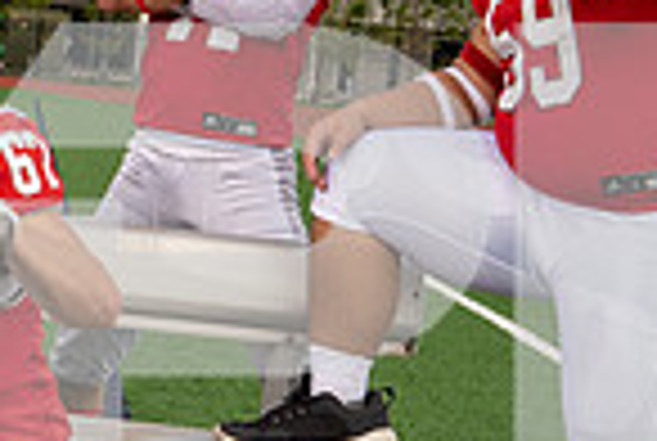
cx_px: -112
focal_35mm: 111
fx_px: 2030
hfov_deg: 17.6
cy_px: 263
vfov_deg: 12.4
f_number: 8
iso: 200
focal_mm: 28
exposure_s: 1/250
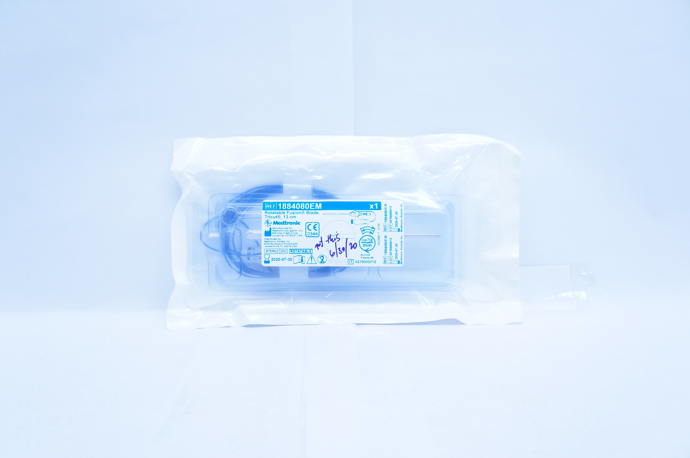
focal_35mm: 30
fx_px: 574
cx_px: 345
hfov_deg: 62.0
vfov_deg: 43.5
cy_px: 229
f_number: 4.5
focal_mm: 20
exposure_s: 1/200
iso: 800
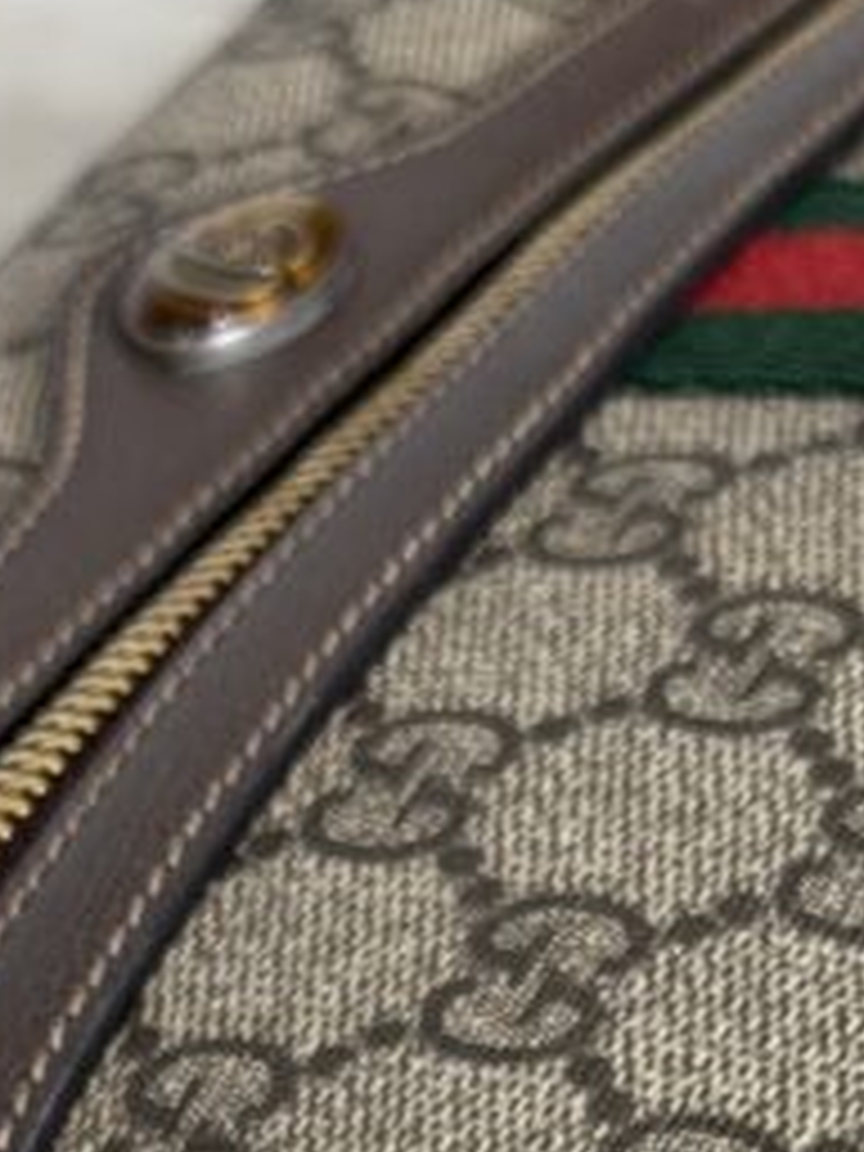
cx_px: 567
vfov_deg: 12.5
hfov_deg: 9.9
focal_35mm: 150
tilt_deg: -47.3
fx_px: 4992
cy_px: 1778
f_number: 1.78
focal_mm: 6.76
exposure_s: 1/60
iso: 64
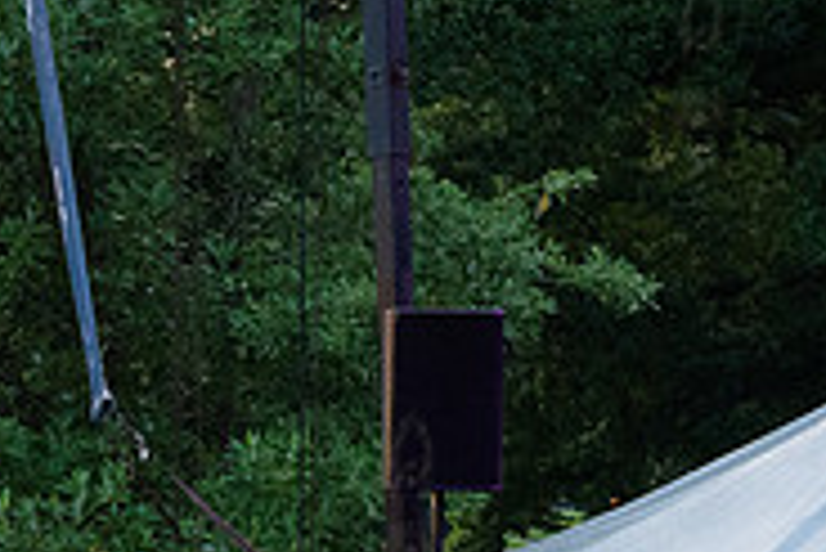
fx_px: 3100
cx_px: -15
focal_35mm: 135
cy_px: 733
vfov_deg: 10.0
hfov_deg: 14.9
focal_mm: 38
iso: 4000
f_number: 3.5
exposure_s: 1/500
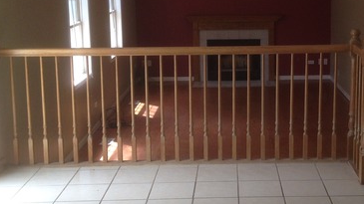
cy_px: 65
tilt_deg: -9.9
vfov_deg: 19.0
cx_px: 246
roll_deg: +0.4
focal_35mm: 63
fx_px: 608
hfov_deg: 33.0
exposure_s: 1/120
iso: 80
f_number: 2.4
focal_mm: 4.12
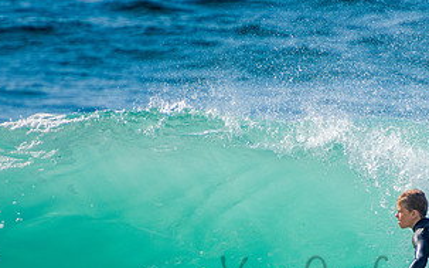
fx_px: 13695
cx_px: 367
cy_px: 266
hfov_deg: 1.8
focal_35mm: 1172
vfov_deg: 1.1
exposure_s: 1/2000
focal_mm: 400
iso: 280
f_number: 5.6
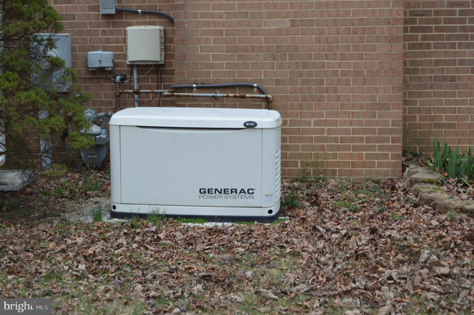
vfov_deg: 16.5
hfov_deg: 24.6
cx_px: 237
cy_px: 158
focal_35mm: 82
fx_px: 1085
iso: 100
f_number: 6.3
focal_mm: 55
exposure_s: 1/160
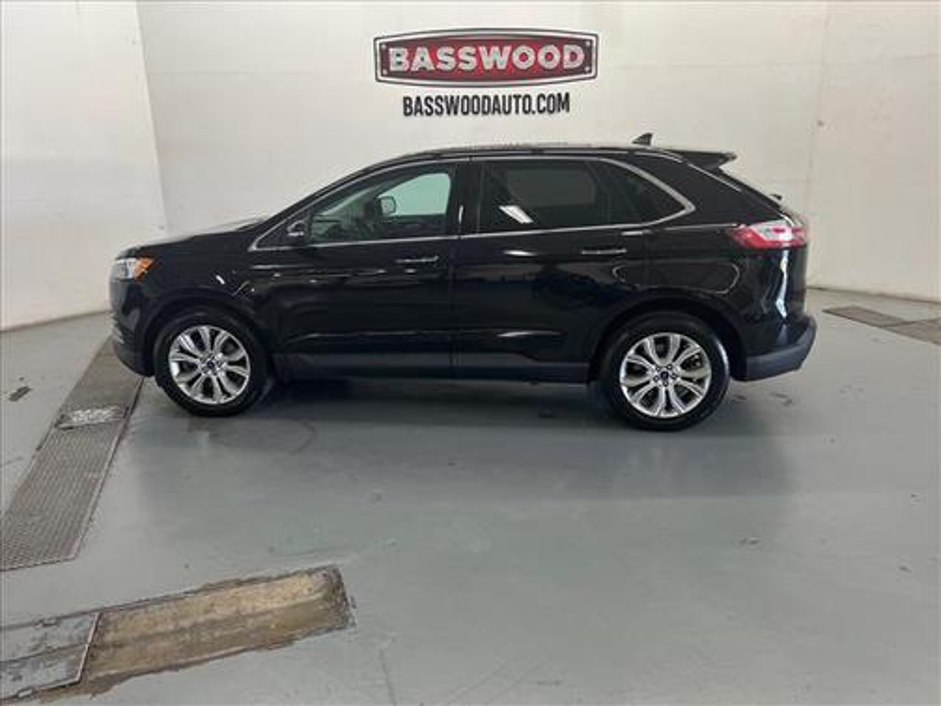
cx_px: 470
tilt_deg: -17.1
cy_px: 353
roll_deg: +0.4
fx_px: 707
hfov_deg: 67.3
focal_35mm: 26
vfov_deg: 53.1
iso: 64
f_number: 1.5
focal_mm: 5.7
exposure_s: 1/60
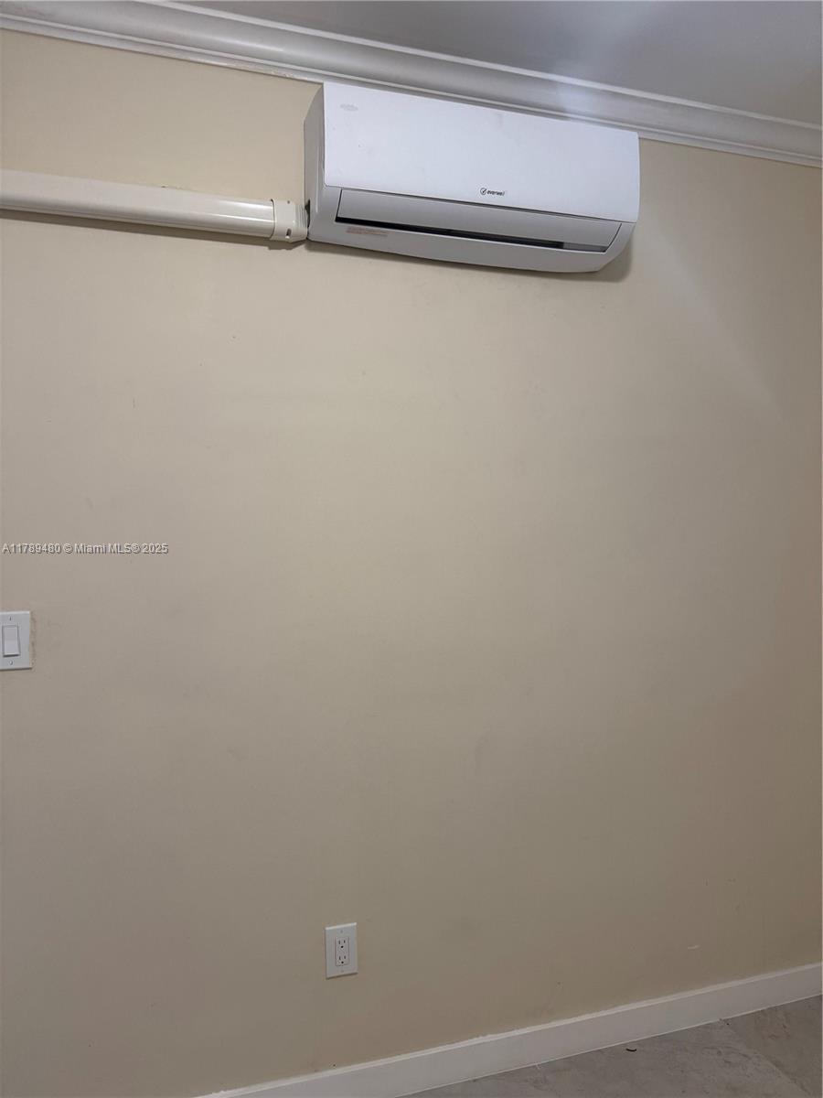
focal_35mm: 24
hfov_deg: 56.8
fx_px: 761
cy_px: 549
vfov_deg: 71.6
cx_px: 412
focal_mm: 6.76
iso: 250
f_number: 1.78
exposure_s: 1/60
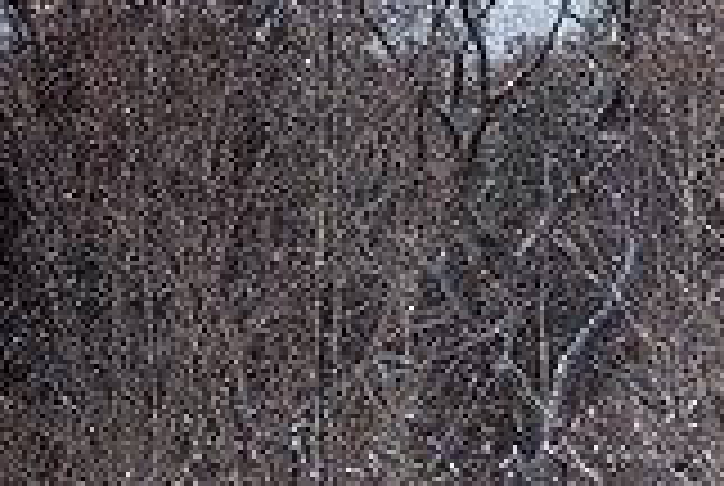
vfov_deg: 4.8
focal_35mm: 288
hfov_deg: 7.0
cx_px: 1228
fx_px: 5803
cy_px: 754
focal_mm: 80
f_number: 16
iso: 640
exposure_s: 1/1000
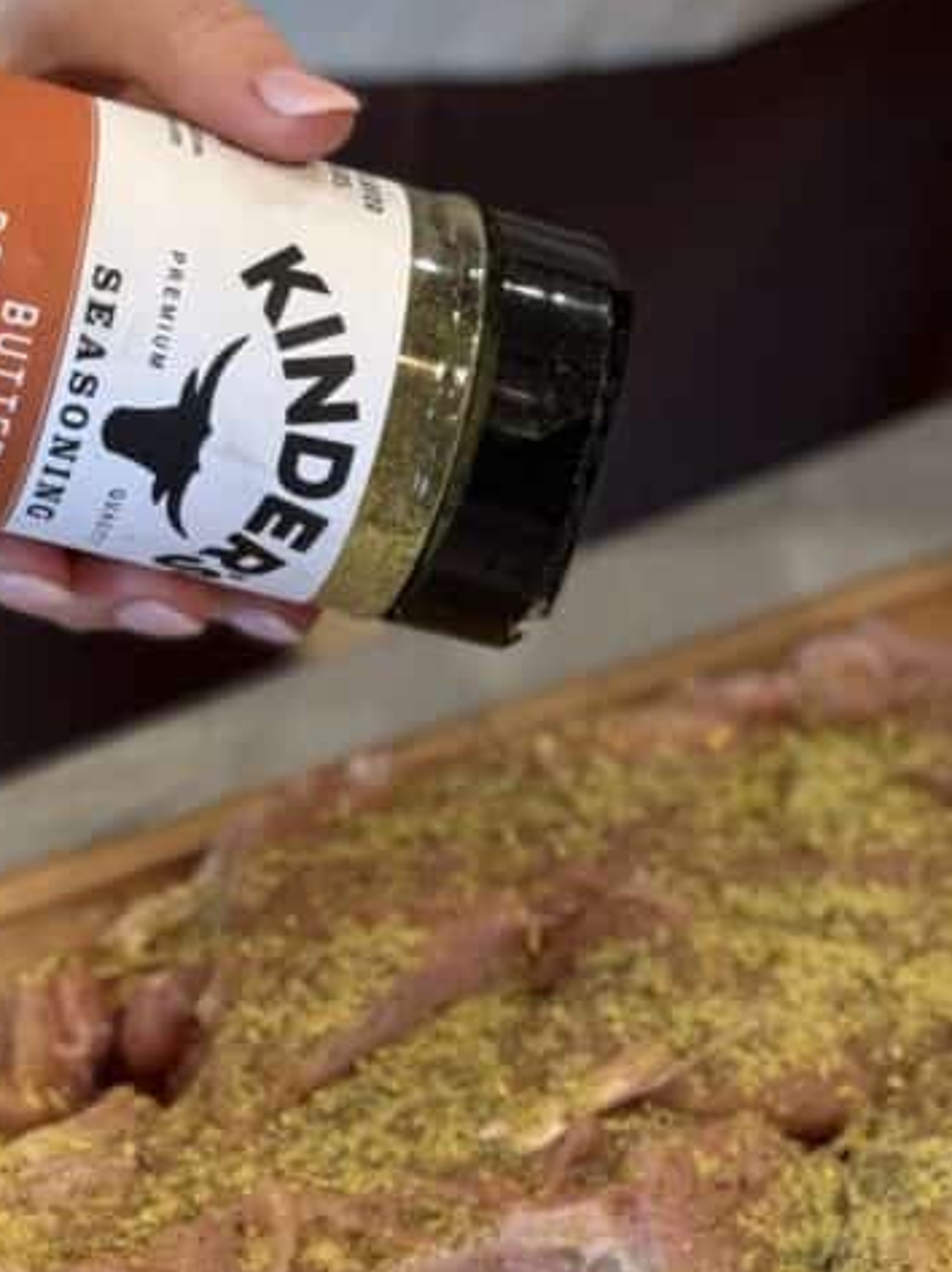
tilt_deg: -43.5
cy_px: 850
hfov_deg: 14.2
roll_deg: -3.9
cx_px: 694
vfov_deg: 18.9
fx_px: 3819
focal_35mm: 104
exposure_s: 1/60
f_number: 1.78
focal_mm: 6.76
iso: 64
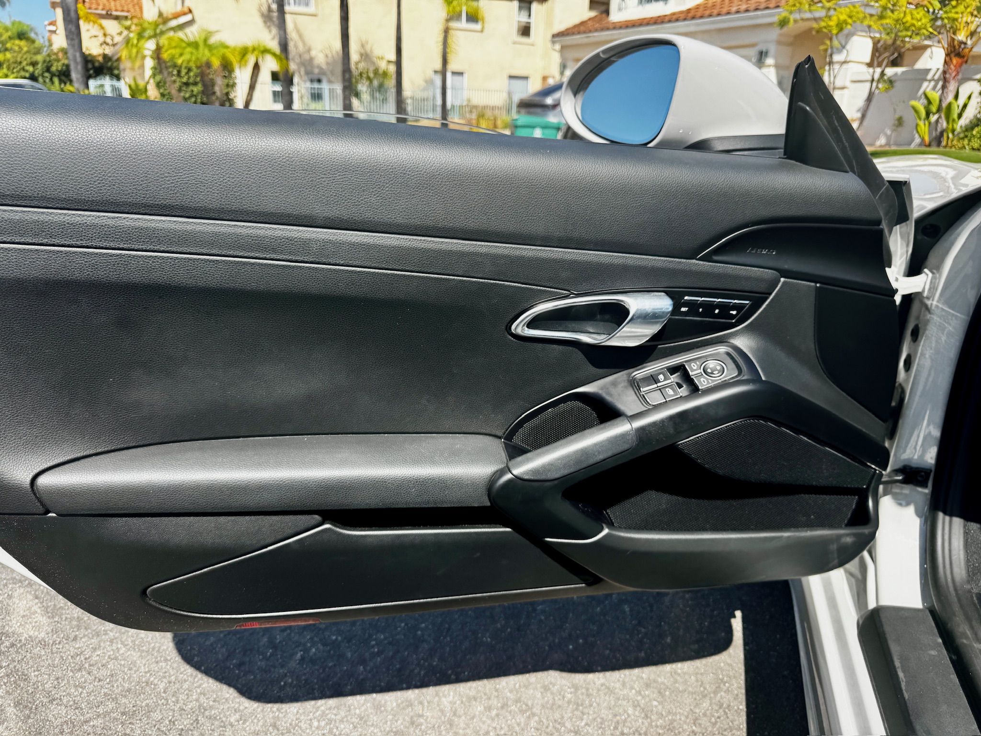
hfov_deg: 71.6
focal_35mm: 24
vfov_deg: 56.8
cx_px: 490
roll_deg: -1.0
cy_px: 368
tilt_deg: -18.8
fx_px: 680
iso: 80
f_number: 1.78
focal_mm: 6.76
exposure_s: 1/1261
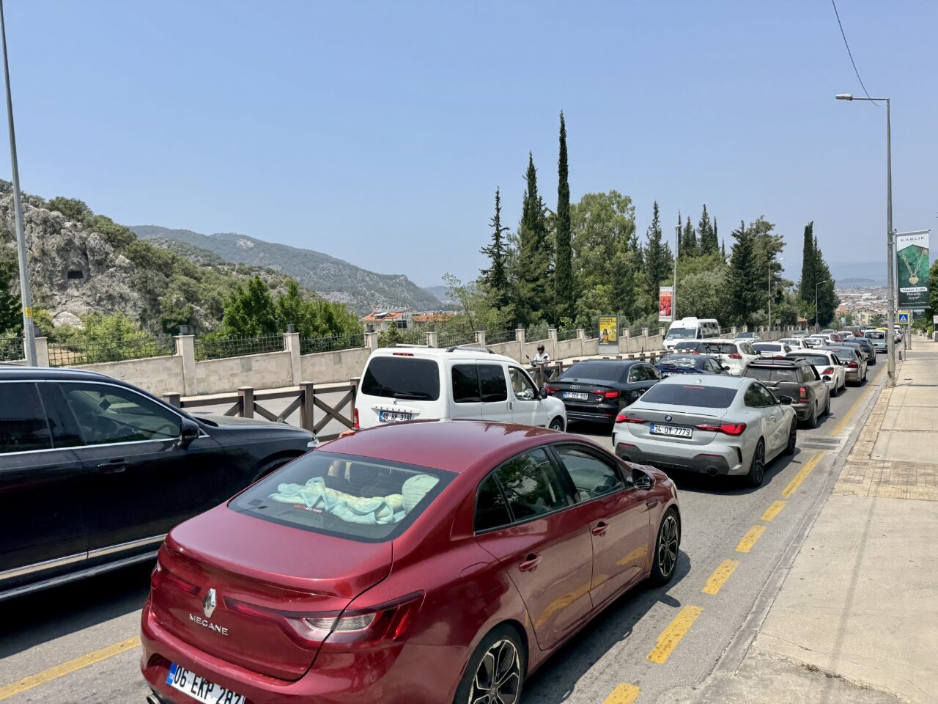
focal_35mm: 24
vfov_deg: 56.8
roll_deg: -0.2
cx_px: 469
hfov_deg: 71.6
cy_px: 352
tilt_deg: -2.1
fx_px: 650
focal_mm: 6.76
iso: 80
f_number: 1.78
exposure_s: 1/5348
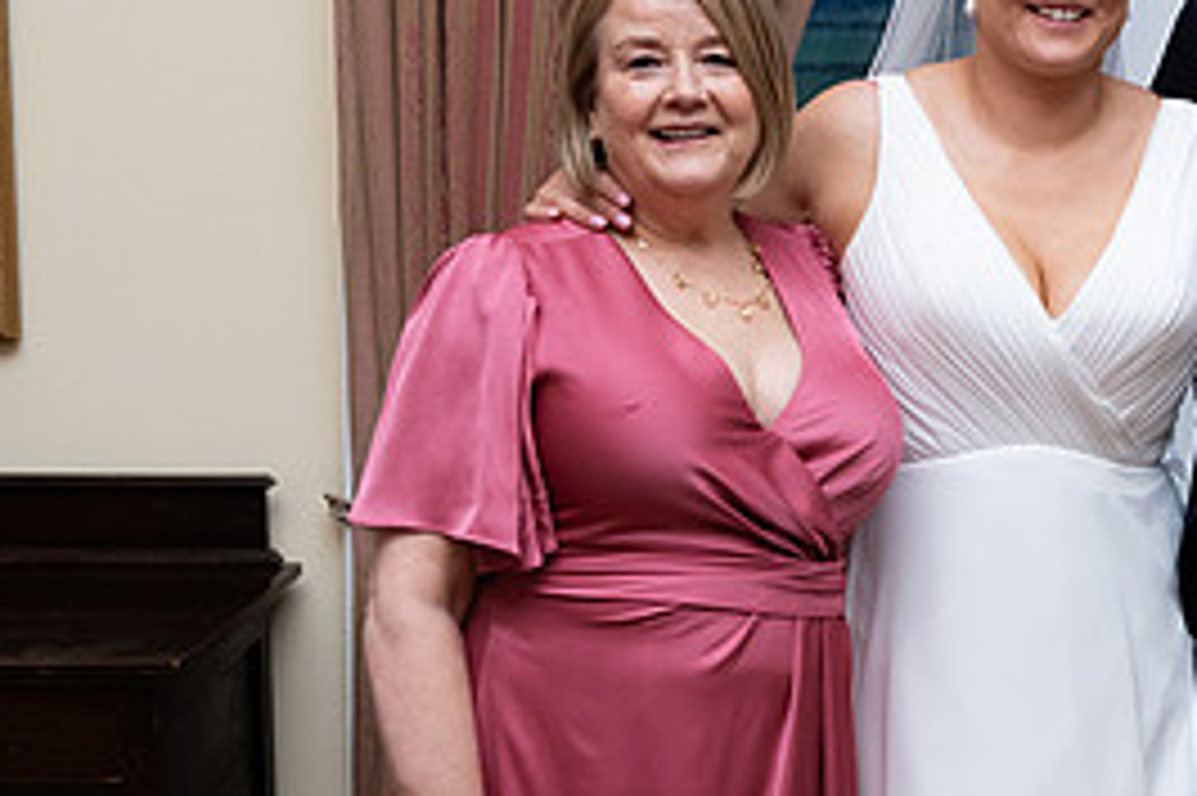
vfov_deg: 14.2
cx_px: 1098
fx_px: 3190
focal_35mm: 96
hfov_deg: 20.8
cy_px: 286
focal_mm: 44
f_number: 5
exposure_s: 1/125
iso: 1000
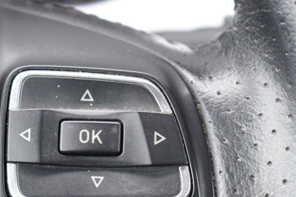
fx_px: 1109
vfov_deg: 10.1
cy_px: 168
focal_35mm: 135
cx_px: 103
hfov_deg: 15.2
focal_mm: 50
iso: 1000
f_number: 5.6
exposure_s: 1/60
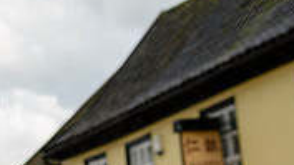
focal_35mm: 134
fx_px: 1043
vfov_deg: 9.0
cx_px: -173
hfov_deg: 14.7
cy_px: 138
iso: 100
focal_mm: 26
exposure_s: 1/250
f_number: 5
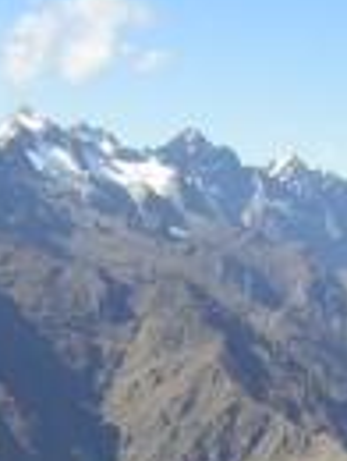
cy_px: 624
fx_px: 1652
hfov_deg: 12.0
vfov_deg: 15.0
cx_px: 212
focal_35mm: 124
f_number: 5.2
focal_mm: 4.7
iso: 50
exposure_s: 1/202
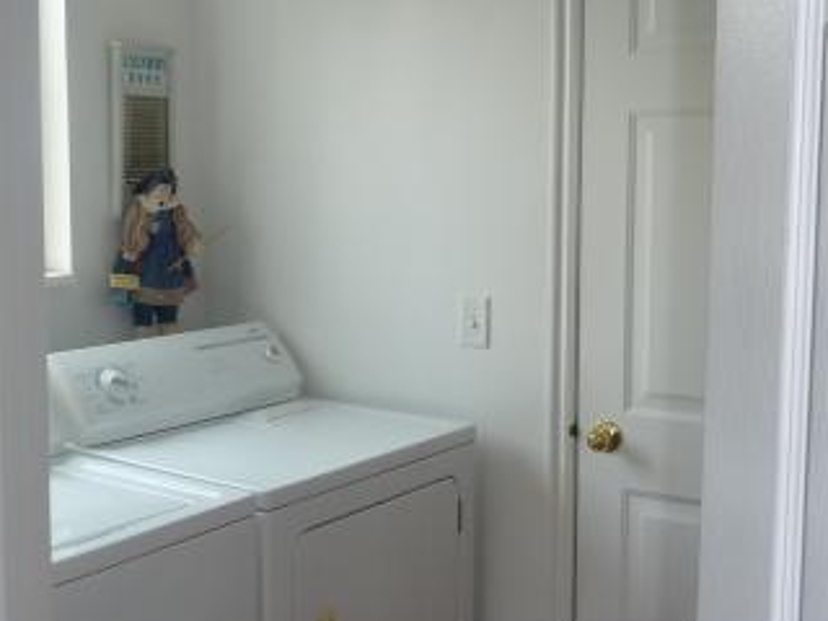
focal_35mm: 50
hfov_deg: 37.9
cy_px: 287
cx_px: 308
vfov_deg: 29.1
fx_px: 1196
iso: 100
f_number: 3.3
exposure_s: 1/30
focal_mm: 4.1
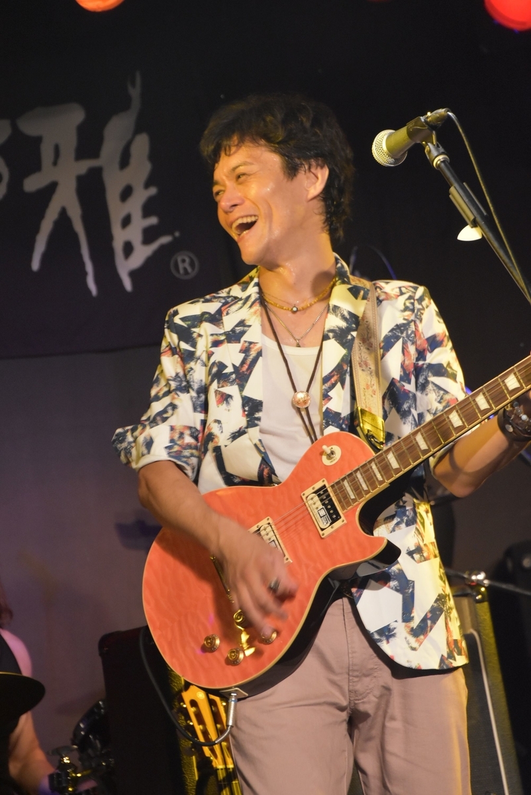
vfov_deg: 12.4
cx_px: 266
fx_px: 3644
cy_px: 398
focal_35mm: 165
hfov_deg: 8.3
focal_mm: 110
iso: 2500
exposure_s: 1/60
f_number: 5.6
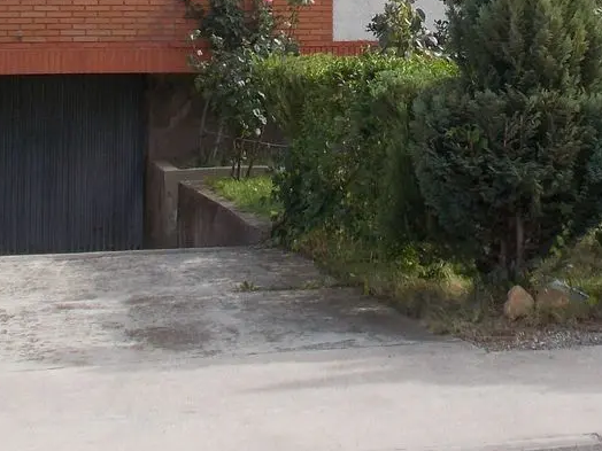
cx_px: 424
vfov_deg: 13.0
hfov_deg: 18.0
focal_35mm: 109
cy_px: -176
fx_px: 1896
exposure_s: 1/400
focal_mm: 6
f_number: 3.6
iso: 80
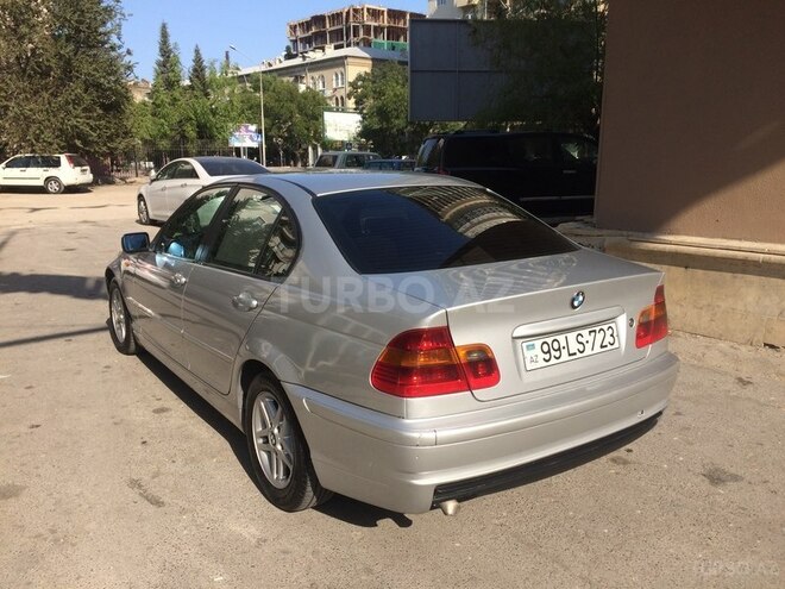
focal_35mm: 29
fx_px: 658
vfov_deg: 48.2
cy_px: 294
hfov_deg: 61.7
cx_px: 392
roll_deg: +0.0
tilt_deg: -13.0
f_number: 2.2
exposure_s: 1/1709
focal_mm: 4.15
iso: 32
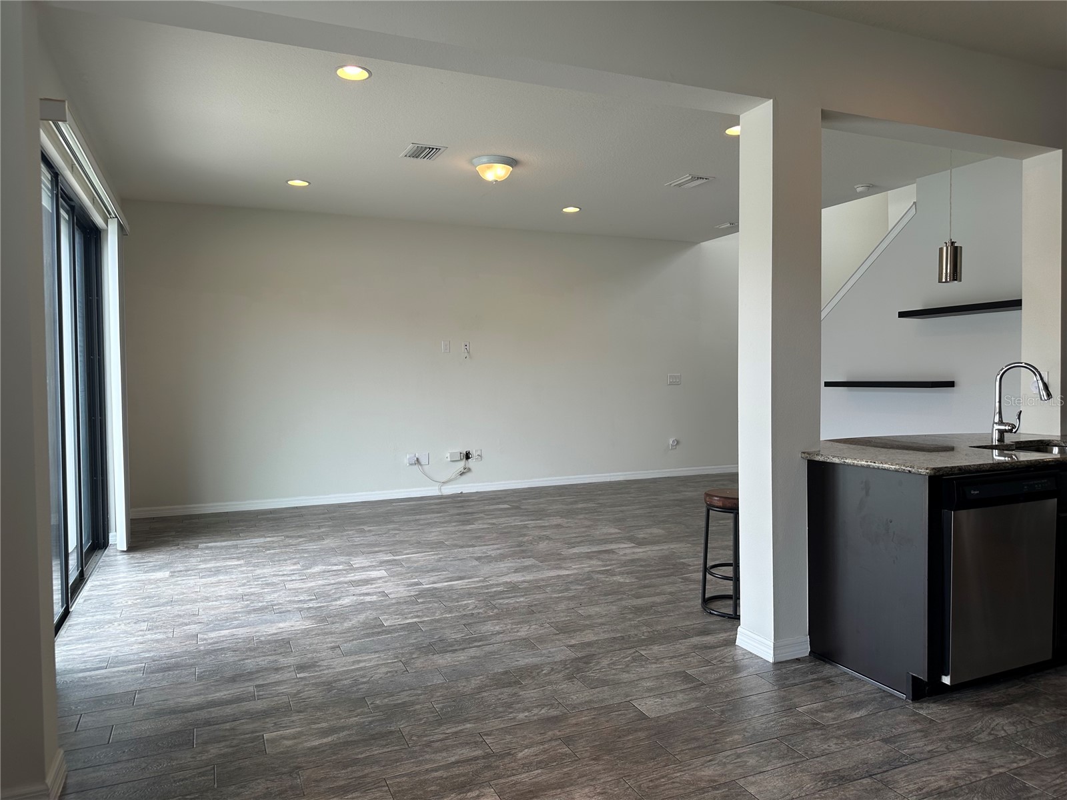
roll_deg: -0.3
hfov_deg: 71.6
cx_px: 534
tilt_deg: -0.9
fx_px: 740
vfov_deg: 56.8
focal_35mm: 24
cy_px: 400
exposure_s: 1/185
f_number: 1.78
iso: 64
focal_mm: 6.86
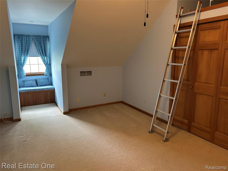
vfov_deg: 53.1
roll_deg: +0.3
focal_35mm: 26
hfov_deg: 67.3
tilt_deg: -10.0
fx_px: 171
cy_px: 86
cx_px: 114
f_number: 1.5
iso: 320
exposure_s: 1/60
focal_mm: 5.7
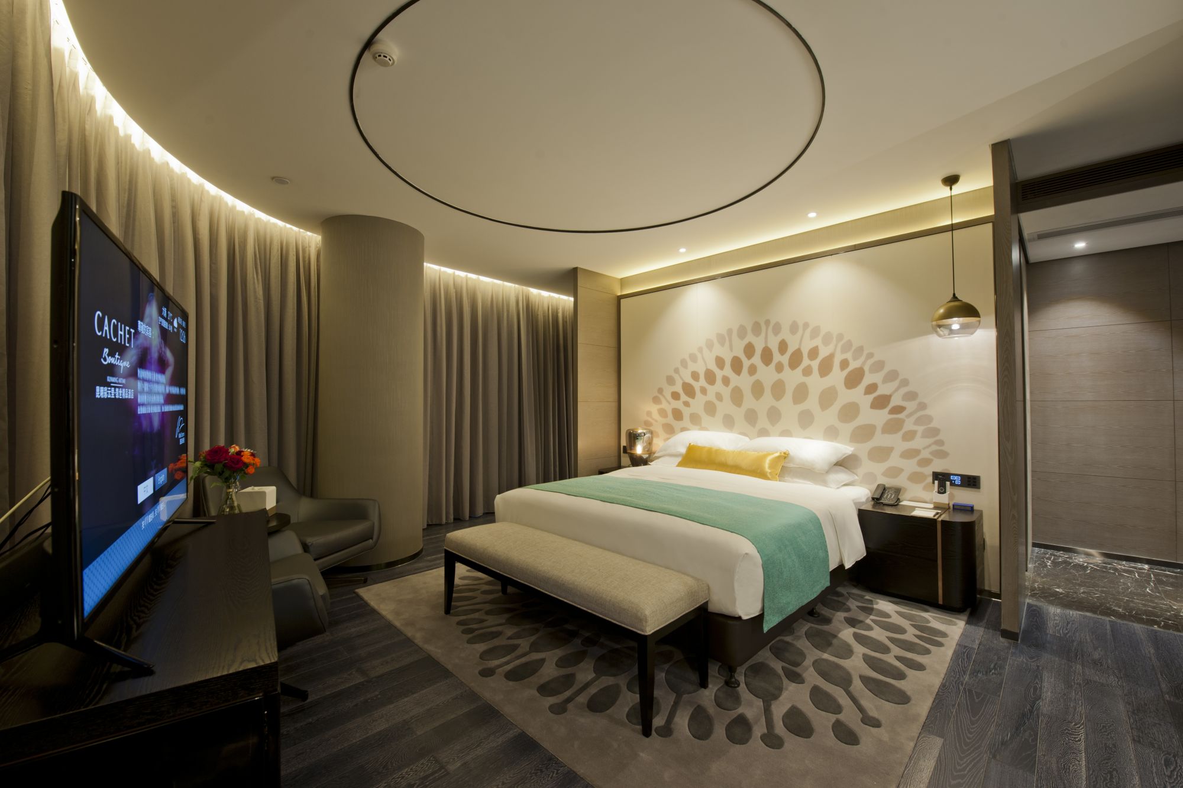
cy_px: 394
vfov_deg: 81.2
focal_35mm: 14
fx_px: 460
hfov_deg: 104.3
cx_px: 592
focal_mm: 14
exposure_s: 1
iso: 100
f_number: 8
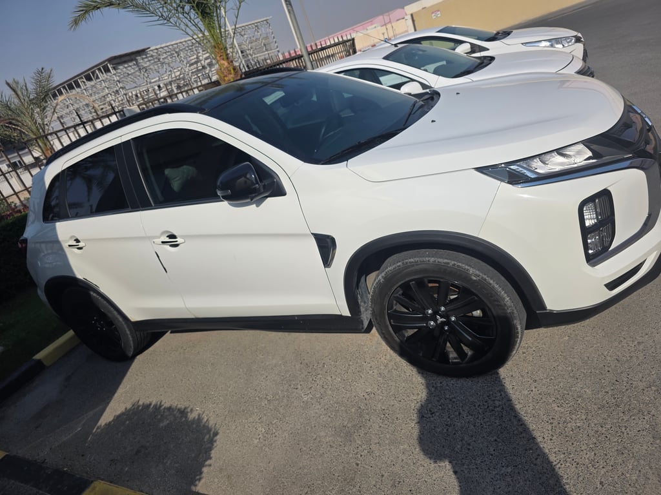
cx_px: 330
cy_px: 248
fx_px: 439
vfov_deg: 58.9
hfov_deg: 73.9
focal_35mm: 23
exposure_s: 1/7944
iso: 64
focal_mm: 6.3
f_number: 1.7
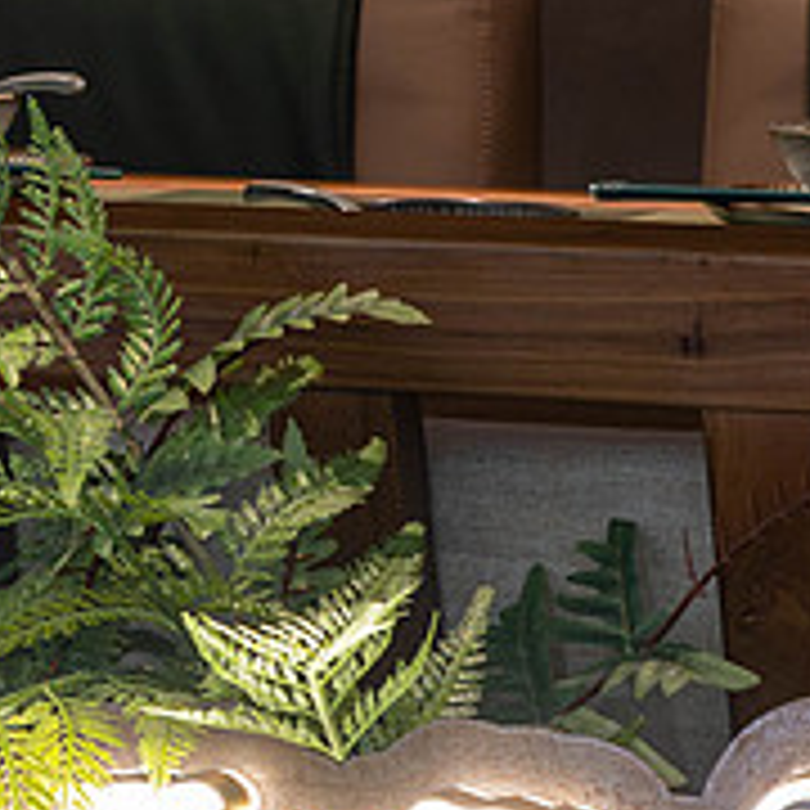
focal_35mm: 381
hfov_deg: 4.4
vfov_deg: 4.5
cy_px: -742
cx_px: -1503
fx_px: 10086
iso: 500
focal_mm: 42
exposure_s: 1/30
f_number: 6.3
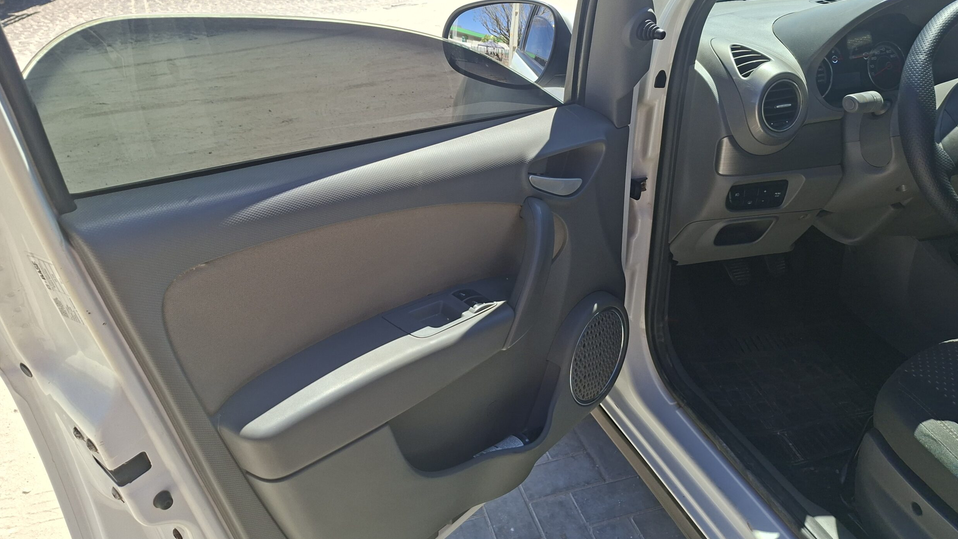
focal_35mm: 26
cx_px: 471
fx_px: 660
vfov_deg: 43.9
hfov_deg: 71.9
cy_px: 190
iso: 50
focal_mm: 5.54
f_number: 1.8
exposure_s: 1/1650
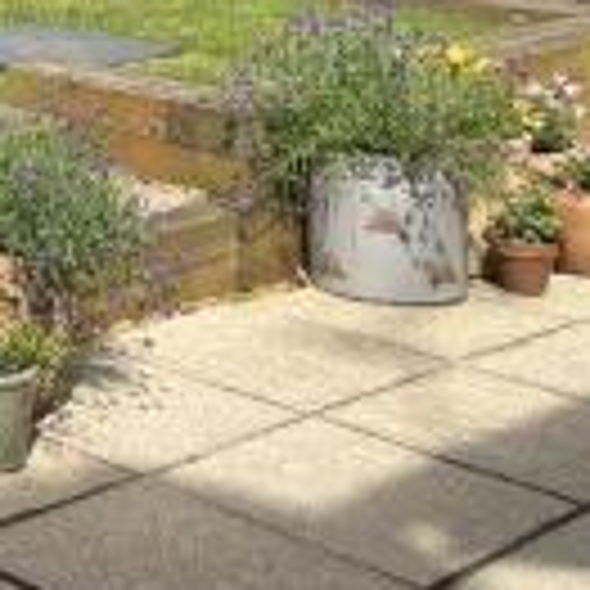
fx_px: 1967
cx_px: -597
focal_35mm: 102
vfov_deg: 15.8
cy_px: -281
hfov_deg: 14.2
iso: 50
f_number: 1.6
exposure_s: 1/2755
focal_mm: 5.1
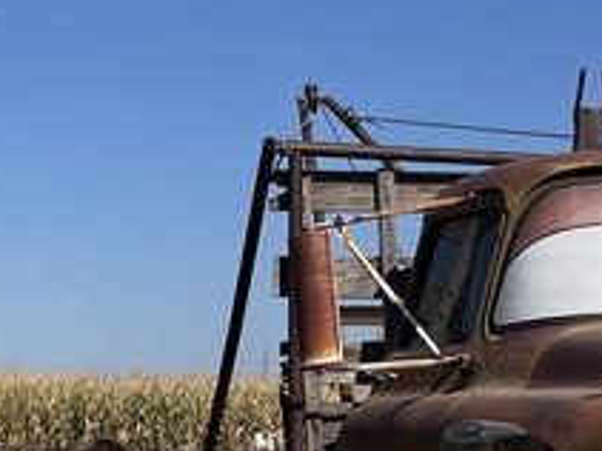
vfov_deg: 11.2
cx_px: 143
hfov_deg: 15.6
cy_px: 716
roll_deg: -0.9
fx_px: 2190
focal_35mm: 126
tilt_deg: -7.0
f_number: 1.6
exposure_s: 1/5848
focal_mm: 5.1
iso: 50
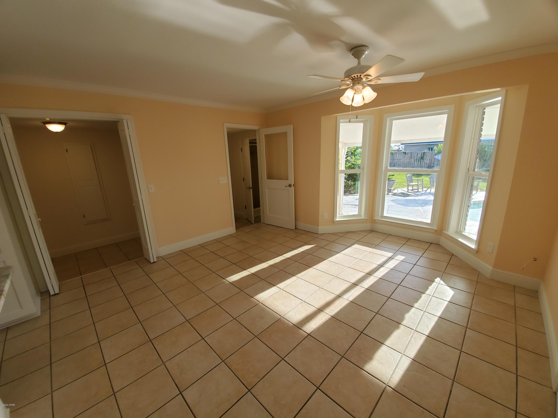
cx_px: 279
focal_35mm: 13
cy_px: 209
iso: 50
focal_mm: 1.8
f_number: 2.2
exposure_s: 1/119
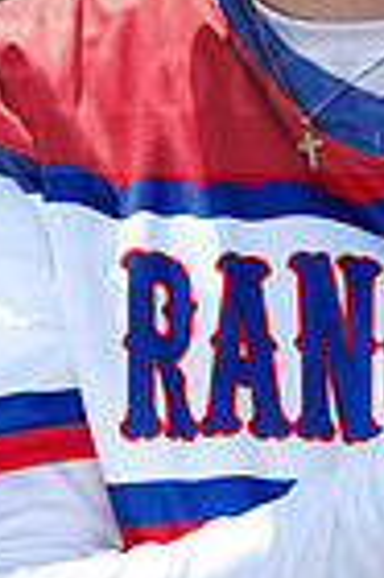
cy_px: 41
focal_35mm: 830
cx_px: 270
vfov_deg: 2.5
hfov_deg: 1.7
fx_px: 13312
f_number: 5
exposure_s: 1/250
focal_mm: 200
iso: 50
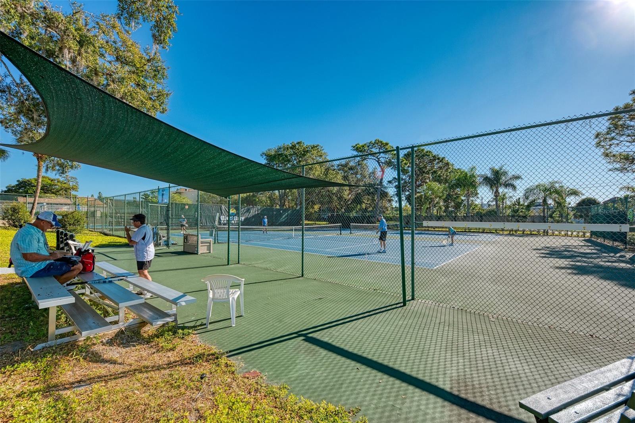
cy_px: 212
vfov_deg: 77.3
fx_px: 265
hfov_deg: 100.4
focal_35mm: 15
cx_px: 318
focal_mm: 15
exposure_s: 1/3200
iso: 250
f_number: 7.1
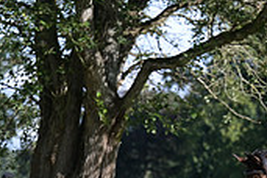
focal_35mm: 423
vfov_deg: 3.2
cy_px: 232
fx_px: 3137
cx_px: 420
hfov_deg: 4.8
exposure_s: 1/1250
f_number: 5
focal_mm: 125
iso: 400
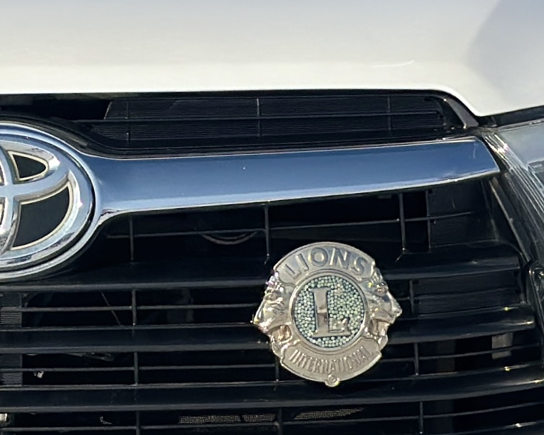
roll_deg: -1.6
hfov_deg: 9.2
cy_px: 274
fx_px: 3381
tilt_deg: -2.6
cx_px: 25
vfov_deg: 7.4
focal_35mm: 210
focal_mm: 6.86
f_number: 1.78
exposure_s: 1/10870
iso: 100
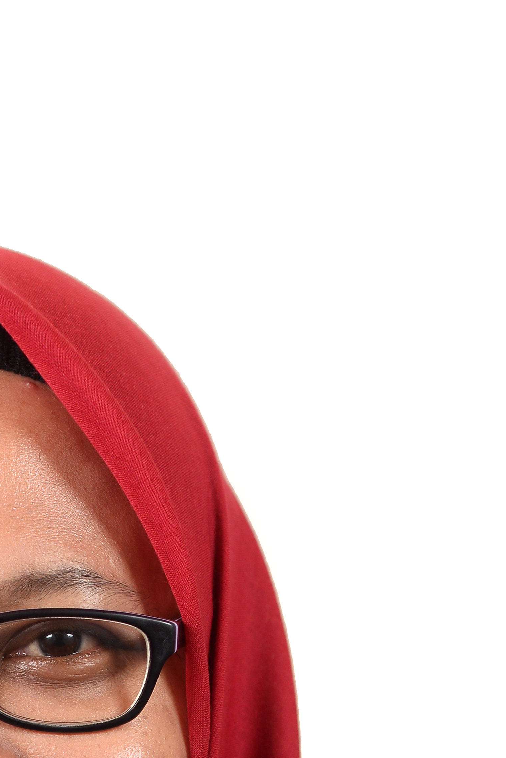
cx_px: -31
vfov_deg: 15.0
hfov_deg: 10.2
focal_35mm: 133
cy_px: 846
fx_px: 2801
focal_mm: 50
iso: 250
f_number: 5
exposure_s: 1/50
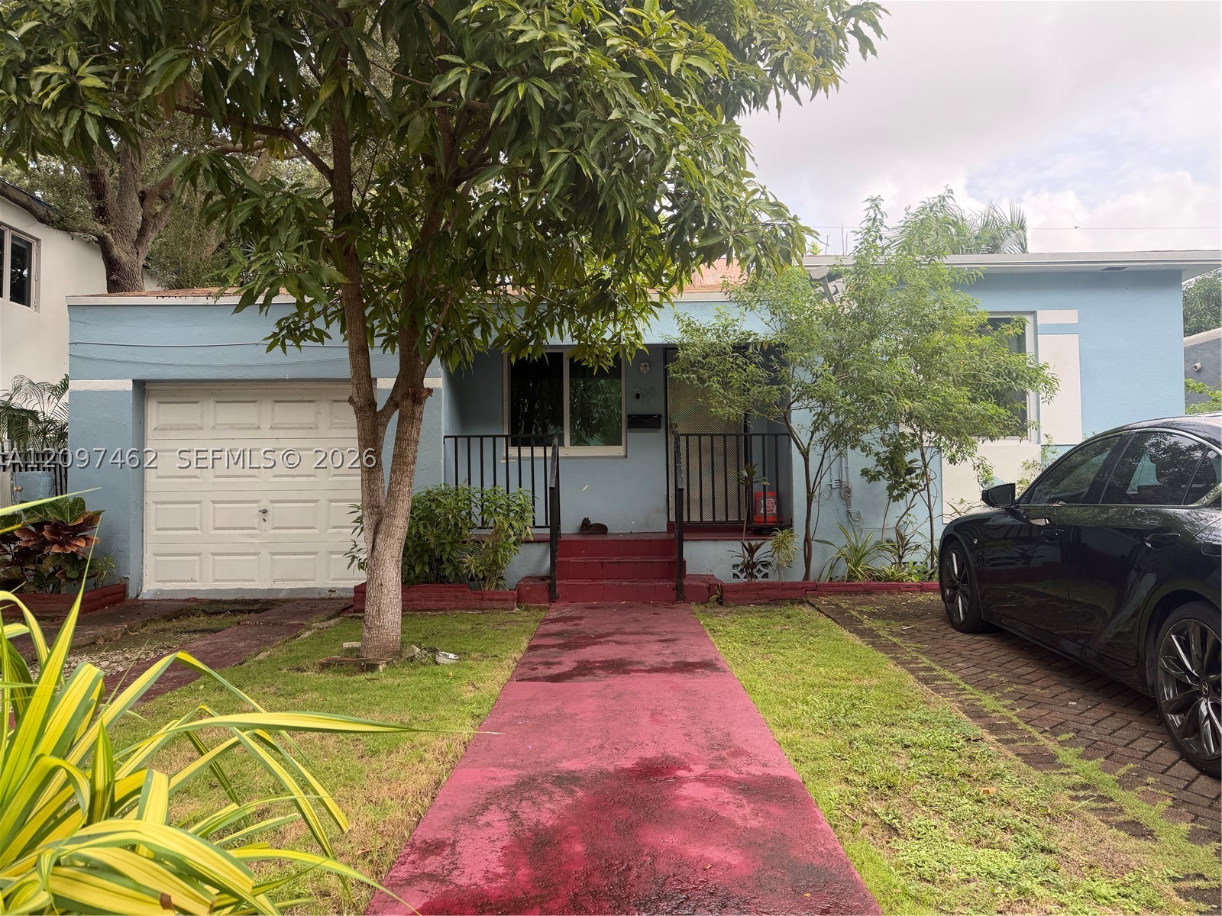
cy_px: 458
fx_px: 847
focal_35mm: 24
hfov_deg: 71.6
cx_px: 611
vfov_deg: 56.8
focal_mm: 6.76
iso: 100
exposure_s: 1/772
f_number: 1.78
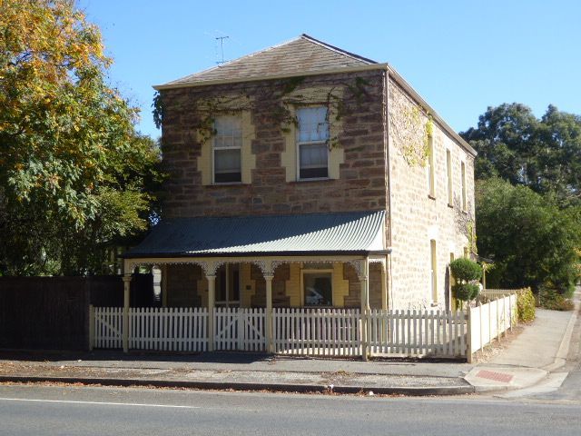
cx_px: 290
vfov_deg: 27.5
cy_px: 218
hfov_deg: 36.2
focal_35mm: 53
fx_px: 890
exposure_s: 1/320
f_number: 4.1
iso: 80
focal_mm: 9
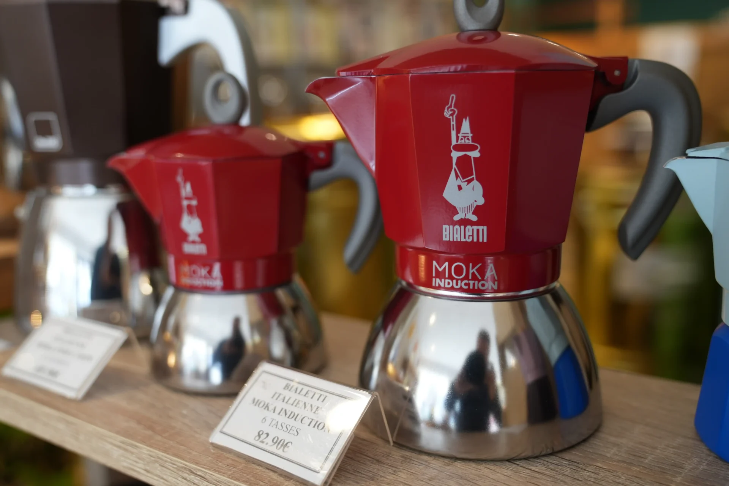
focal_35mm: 36
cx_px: 364
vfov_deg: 36.9
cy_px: 243
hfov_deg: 53.1
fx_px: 729
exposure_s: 1/60
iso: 640
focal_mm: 36
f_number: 3.2
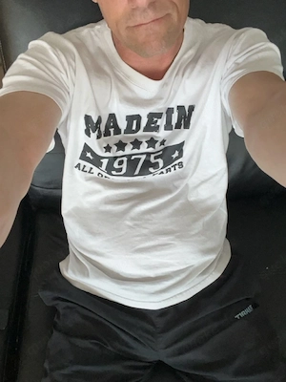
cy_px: 191
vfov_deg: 60.0
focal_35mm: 30
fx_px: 330
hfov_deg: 46.8
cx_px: 143
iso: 200
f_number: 2.2
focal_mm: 2.71
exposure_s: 1/60
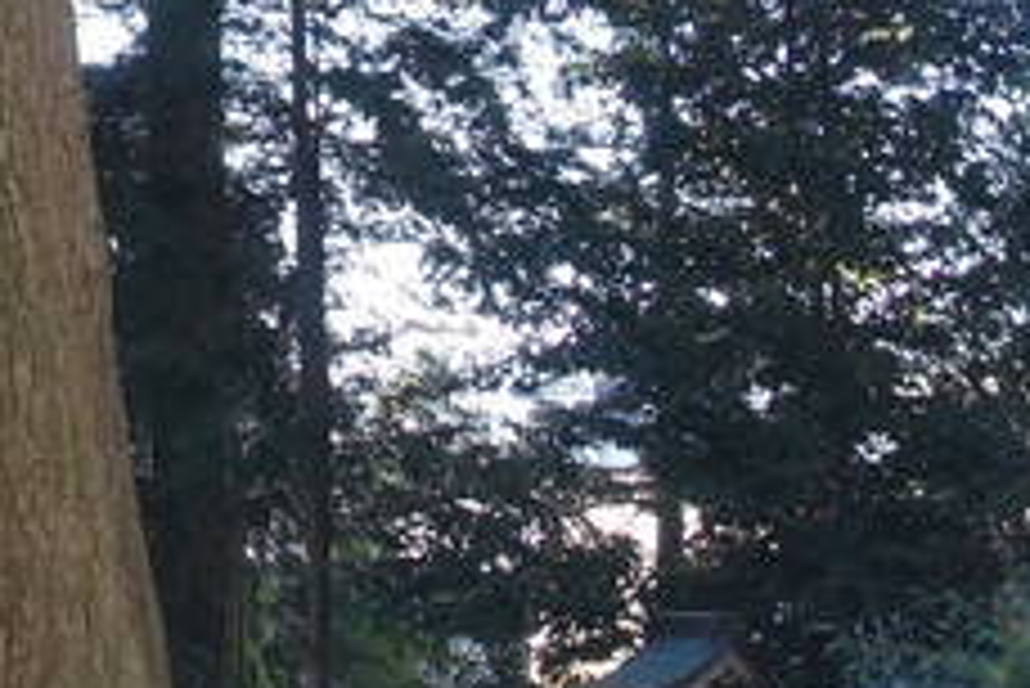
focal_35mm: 152
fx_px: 4351
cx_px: -837
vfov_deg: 8.6
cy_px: -621
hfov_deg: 12.3
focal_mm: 10.7
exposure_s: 1/80
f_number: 3.5
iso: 125
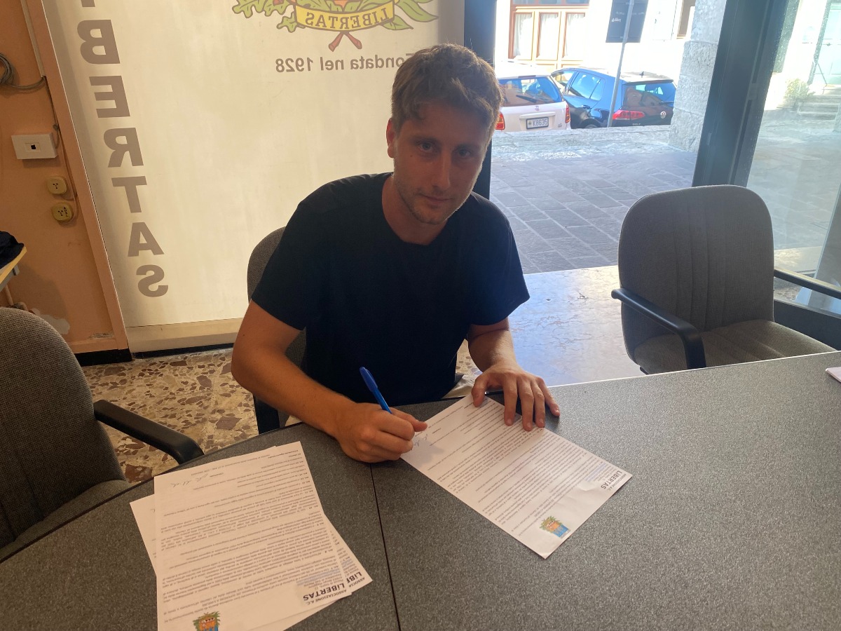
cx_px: 420
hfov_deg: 67.3
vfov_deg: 53.1
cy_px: 316
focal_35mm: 26
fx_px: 632
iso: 100
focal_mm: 4.25
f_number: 1.8
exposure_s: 1/121
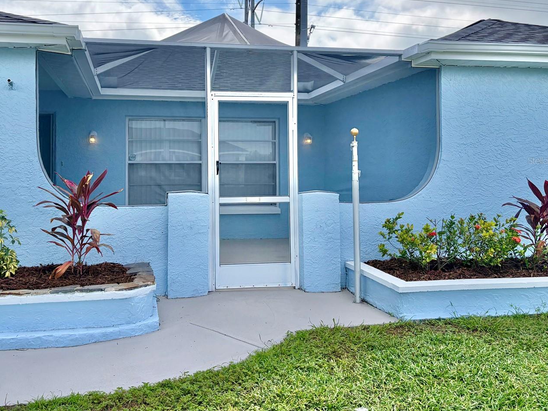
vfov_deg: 42.7
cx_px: 221
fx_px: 522
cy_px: 160
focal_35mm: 33
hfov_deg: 55.0
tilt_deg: +2.7
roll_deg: +0.2
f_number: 1.6
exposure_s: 1/5348
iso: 64
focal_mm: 5.96
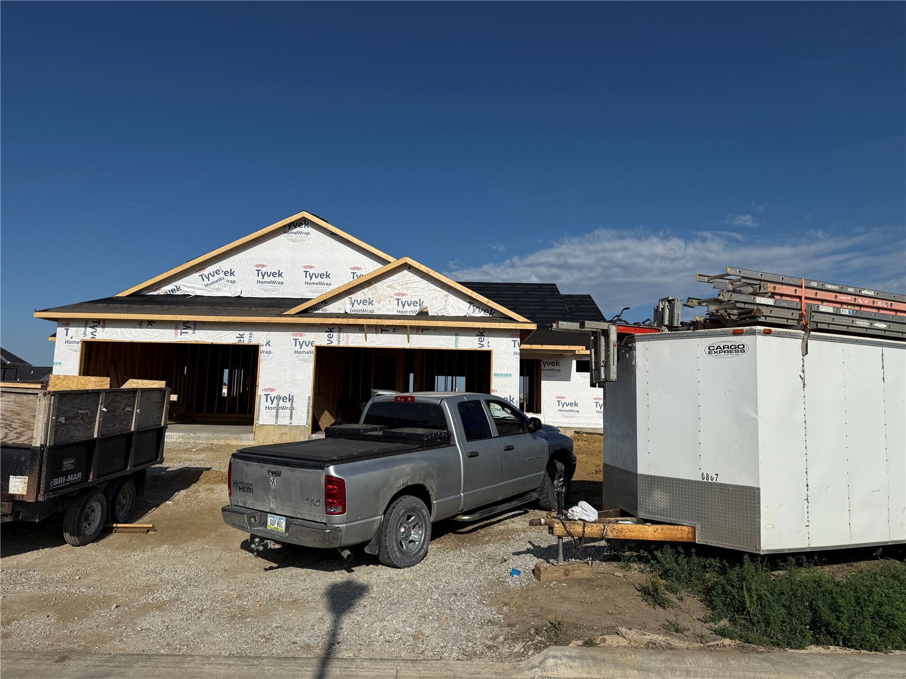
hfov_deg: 71.6
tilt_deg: +8.8
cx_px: 453
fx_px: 628
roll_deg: +0.0
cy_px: 340
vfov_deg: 56.8
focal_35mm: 24
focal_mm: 6.76
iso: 80
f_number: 1.78
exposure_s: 1/11905
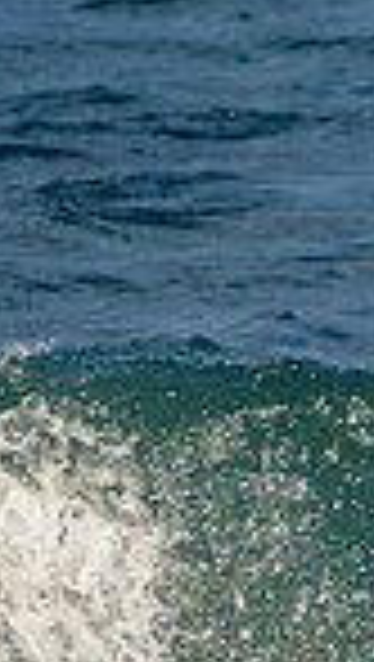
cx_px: 1181
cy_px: 637
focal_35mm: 2526
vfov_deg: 0.9
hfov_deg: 0.5
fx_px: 44407
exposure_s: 1/1250
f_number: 5.6
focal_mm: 500
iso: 180
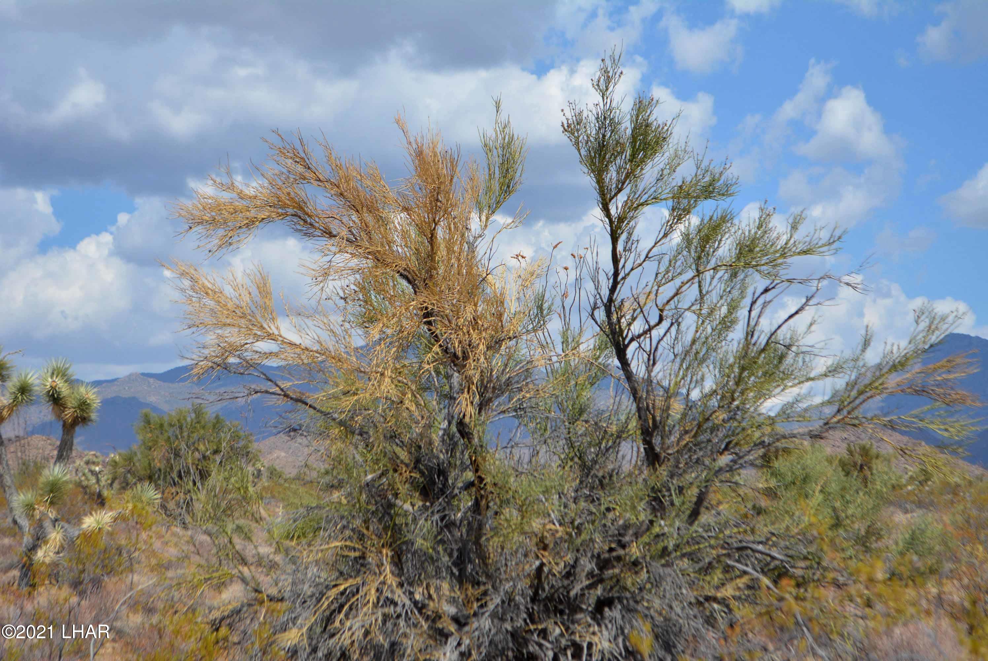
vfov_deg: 16.6
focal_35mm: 82
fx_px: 2266
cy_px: 330
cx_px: 494
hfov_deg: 24.6
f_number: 7.1
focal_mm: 55
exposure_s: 1/2000
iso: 400
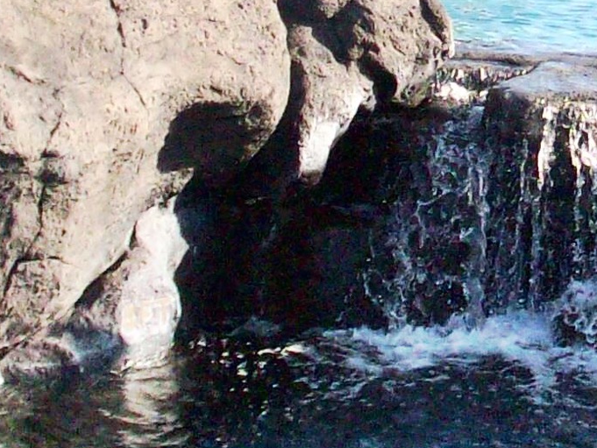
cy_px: -82
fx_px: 2812
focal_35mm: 163
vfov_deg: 9.0
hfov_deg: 12.0
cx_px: 633
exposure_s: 1/1357
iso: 200
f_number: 2.8
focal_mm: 6.2
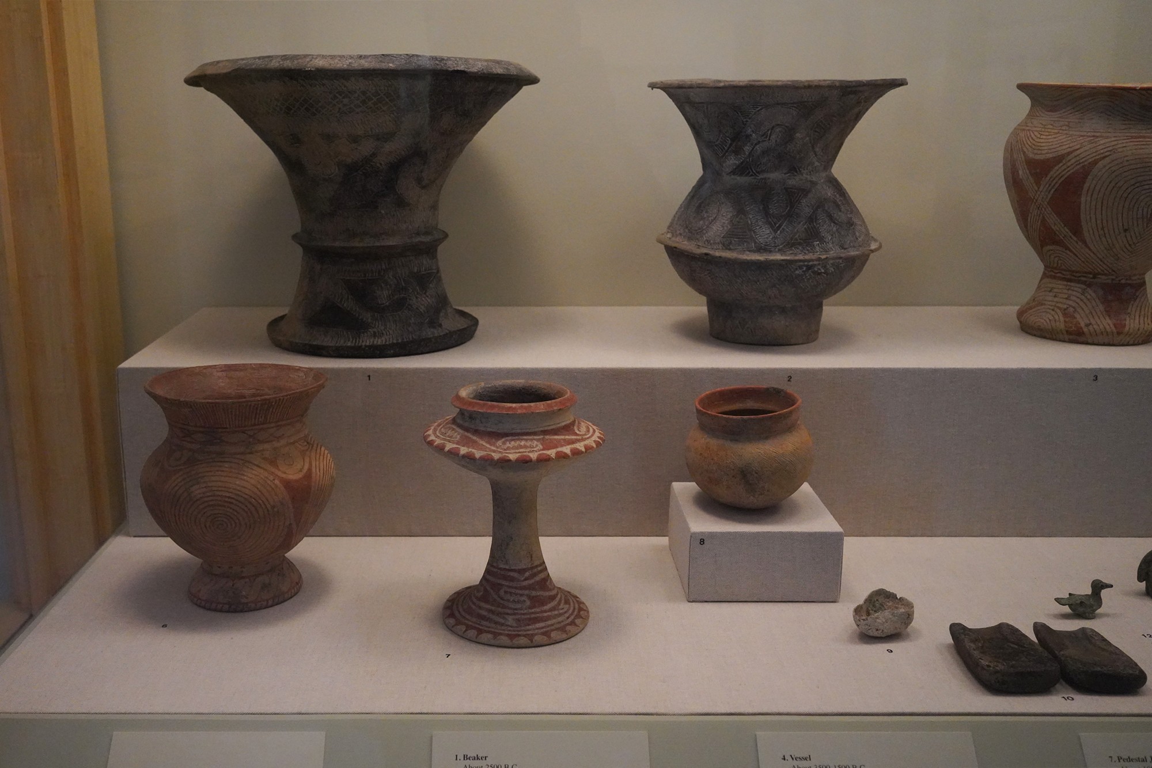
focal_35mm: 33
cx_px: 576
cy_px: 384
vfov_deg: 40.0
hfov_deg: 57.2
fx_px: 1056
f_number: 4.5
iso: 8000
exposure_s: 1/100
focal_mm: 33
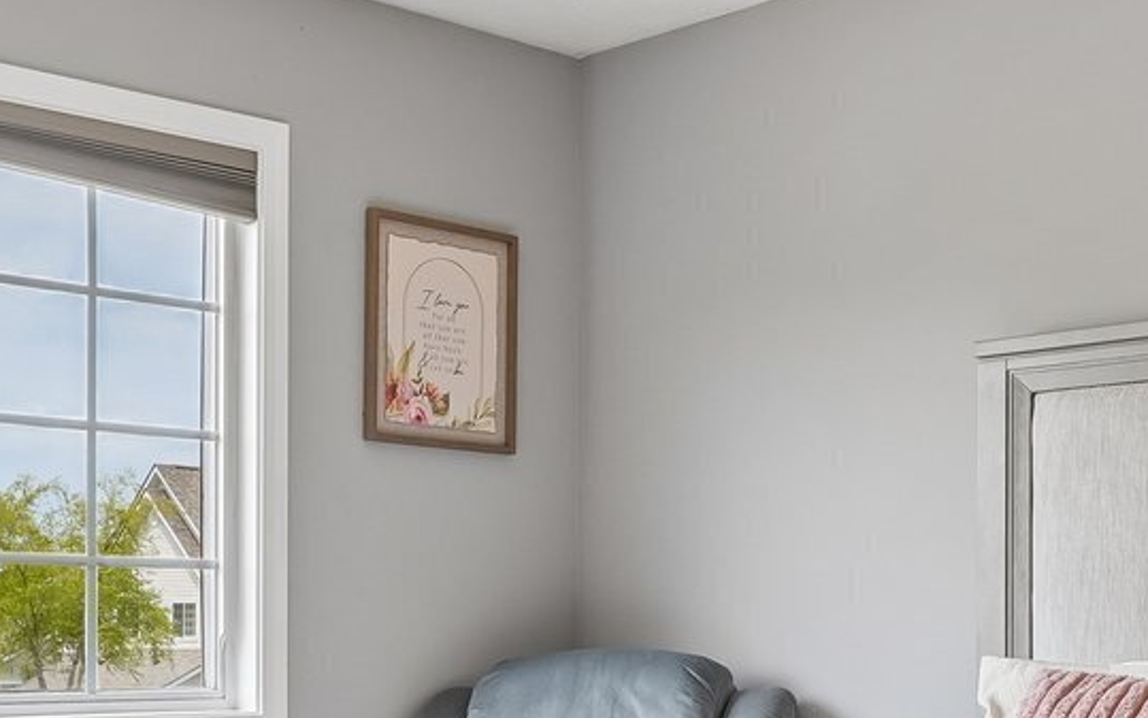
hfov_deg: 32.7
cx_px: 760
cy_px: 642
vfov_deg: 20.5
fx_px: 1940
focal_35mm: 62
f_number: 8
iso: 250
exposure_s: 1/30
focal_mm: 16
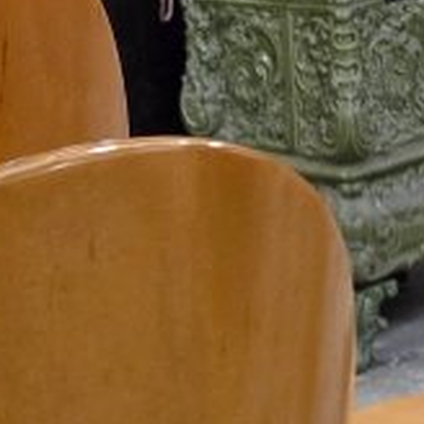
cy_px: 1303
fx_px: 2065
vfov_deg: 9.2
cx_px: 259
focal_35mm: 149
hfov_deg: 11.7
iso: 1250
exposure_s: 1/100
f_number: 1.8
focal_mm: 5.4
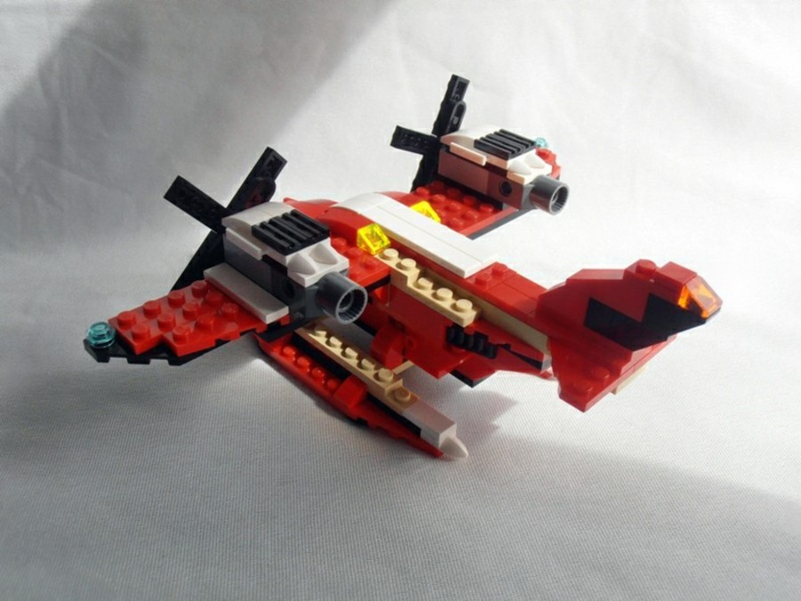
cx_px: 400
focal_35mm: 37
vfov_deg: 38.7
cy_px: 300
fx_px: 856
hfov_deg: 50.1
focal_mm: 6.61
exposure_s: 1/400
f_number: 3.9
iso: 80
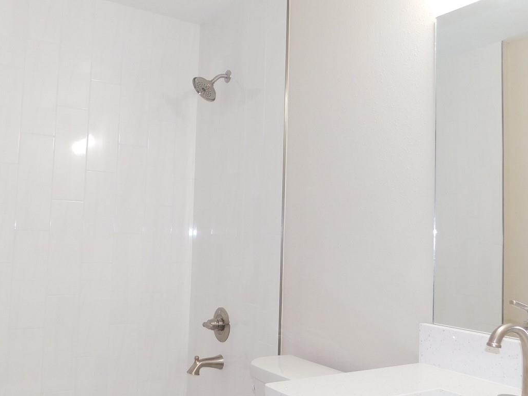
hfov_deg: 51.3
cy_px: 202
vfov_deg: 39.7
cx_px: 251
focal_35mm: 36
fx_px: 549
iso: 125
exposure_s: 1/30
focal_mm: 4
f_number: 3
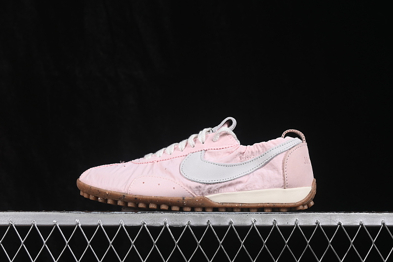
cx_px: 196
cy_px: 131
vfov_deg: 18.2
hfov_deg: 27.0
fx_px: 819
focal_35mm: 75
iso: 160
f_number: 8
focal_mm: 50
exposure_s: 1/80
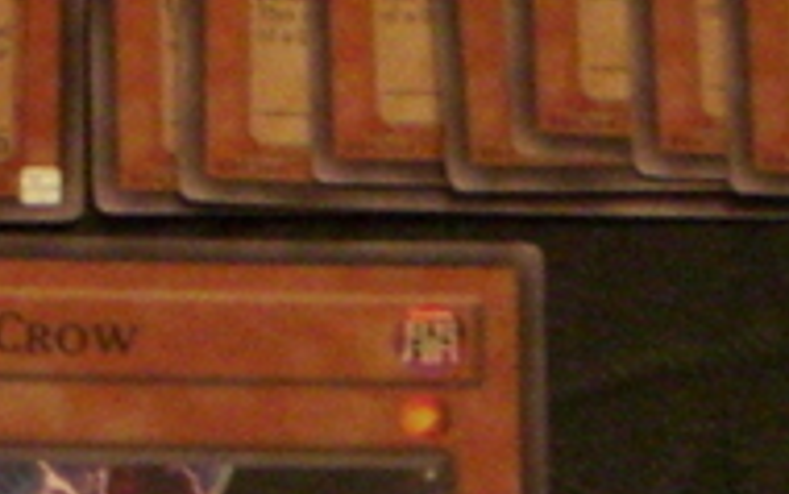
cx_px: 220
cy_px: 33
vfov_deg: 6.0
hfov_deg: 9.6
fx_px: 4669
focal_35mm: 217
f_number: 3.4
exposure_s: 1/8
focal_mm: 6.3
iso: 400
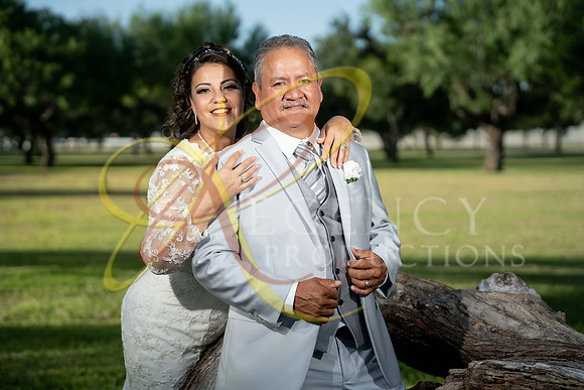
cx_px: 292
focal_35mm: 64
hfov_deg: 31.4
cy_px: 195
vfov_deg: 21.3
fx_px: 1038
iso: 200
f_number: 2.5
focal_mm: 64
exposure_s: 1/2500
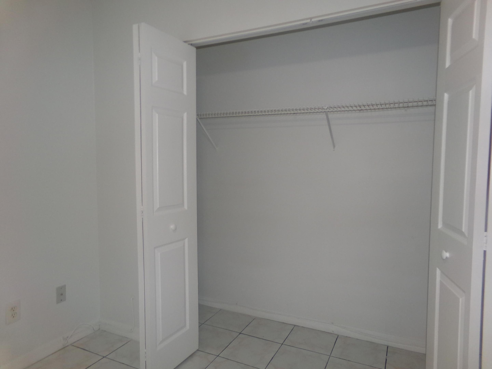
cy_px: 184
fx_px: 341
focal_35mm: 24
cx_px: 246
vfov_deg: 56.8
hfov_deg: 71.6
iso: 200
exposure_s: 1/34
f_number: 3.7
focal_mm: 4.3
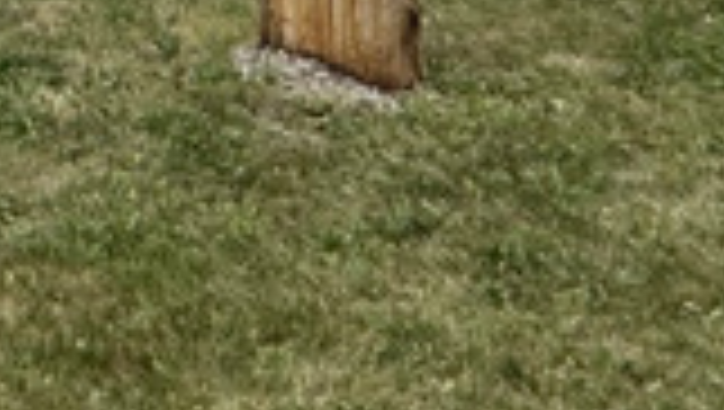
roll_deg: +0.9
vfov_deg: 10.8
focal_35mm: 97
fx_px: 1864
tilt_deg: +1.9
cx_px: -531
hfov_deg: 18.1
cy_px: -550
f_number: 2.2
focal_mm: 2.22
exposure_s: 1/1420
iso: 50
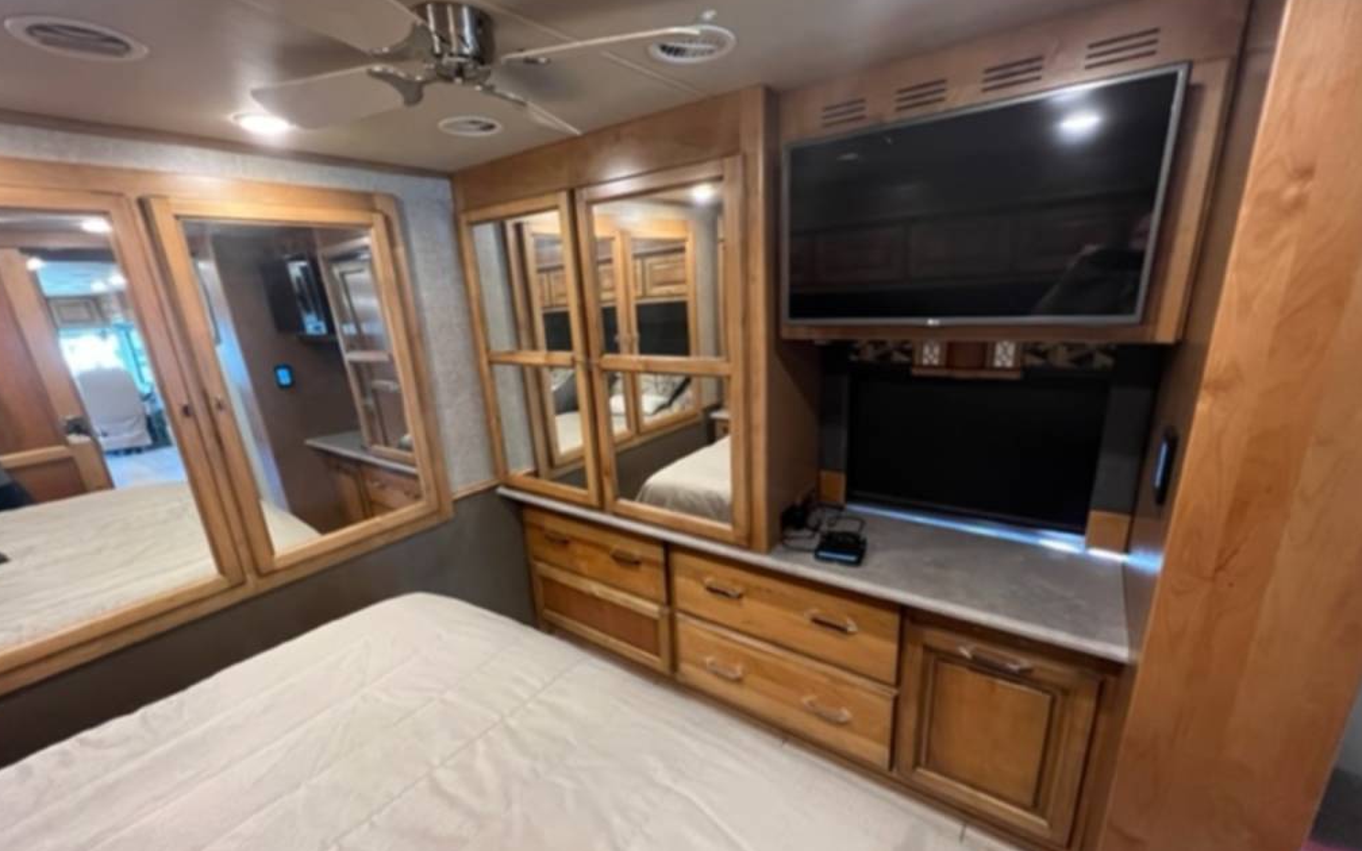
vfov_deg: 78.5
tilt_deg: -16.2
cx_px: 674
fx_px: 520
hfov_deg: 105.3
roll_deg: +3.3
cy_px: 458
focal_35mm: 14
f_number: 1.8
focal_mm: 1.57
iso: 800
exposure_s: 1/60
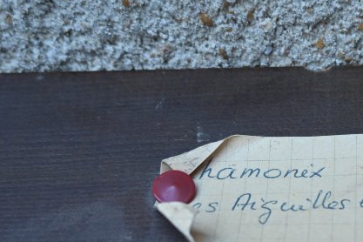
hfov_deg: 20.3
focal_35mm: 97
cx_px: 370
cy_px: 287
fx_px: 980
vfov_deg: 13.7
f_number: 3.5
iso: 450
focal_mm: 22.5
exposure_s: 1/125
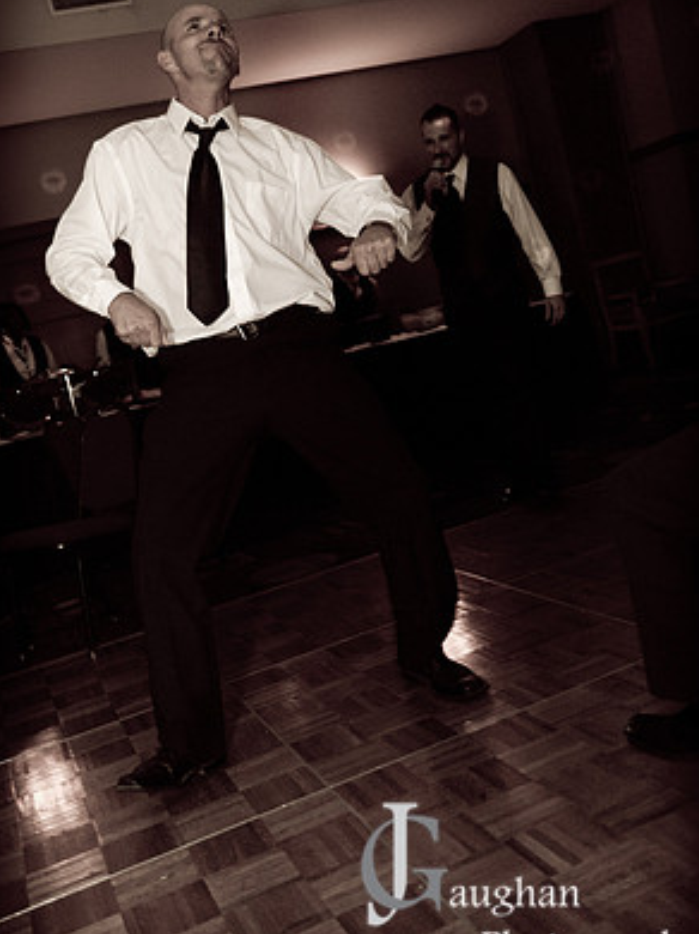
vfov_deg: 46.8
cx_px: 355
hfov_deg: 35.9
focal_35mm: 40
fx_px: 1078
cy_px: 443
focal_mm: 24
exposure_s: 1/60
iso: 640
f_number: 2.8
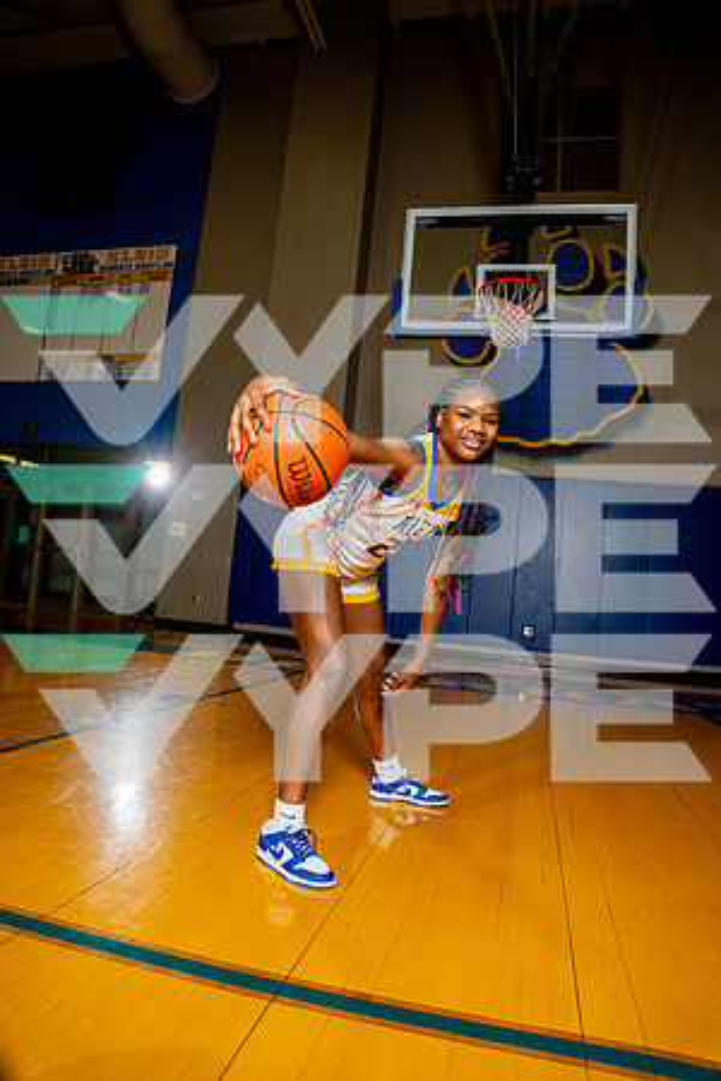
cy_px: 540
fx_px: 721
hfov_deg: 53.1
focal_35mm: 24
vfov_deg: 73.7
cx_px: 360
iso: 160
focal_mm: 24
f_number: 4
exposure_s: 1/250
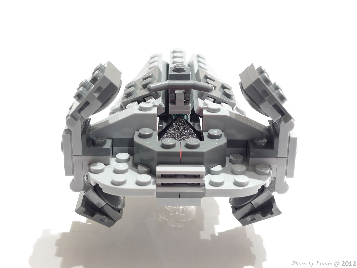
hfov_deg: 33.8
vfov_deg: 25.7
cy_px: 134
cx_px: 178
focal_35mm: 57
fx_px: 588
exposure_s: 1.6
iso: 80
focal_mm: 12.1
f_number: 4.5
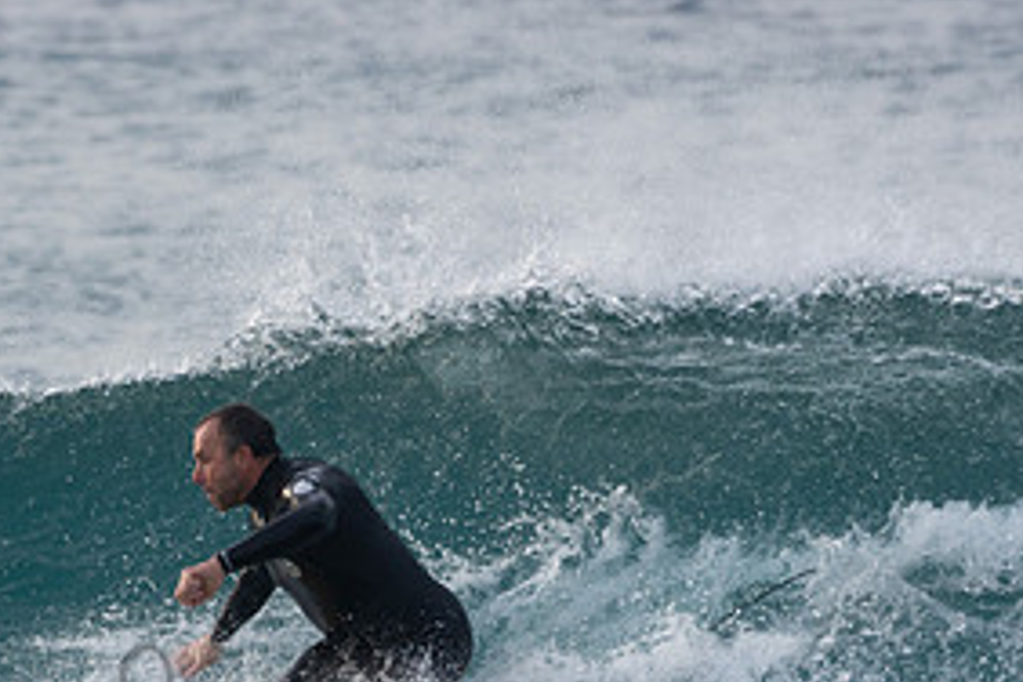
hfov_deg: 2.1
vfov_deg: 1.4
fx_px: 28073
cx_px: 276
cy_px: 669
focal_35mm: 988
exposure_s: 1/1250
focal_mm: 320
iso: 500
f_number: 5.6
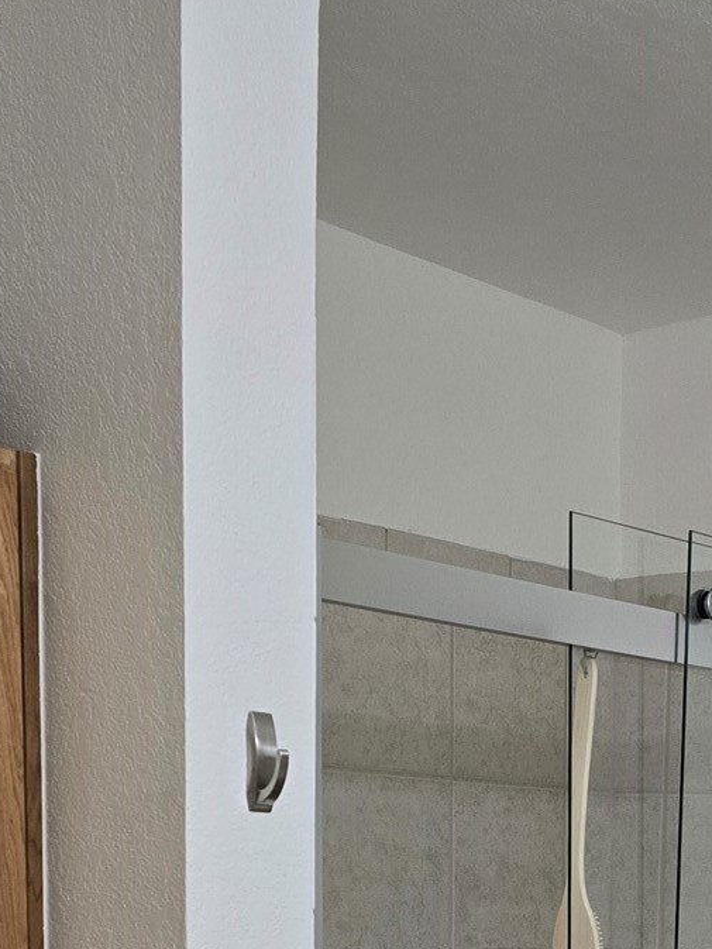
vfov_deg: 24.9
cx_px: 657
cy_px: 1156
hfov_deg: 20.5
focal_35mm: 70
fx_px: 1919
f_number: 1.7
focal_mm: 6.3
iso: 200
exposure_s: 1/120
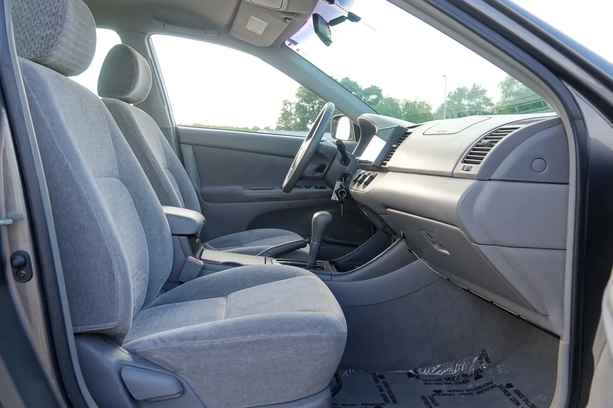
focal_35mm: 29
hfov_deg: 63.7
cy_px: 204
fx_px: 494
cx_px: 306
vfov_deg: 45.0
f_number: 2.8
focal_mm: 10.8
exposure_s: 1/100
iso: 100
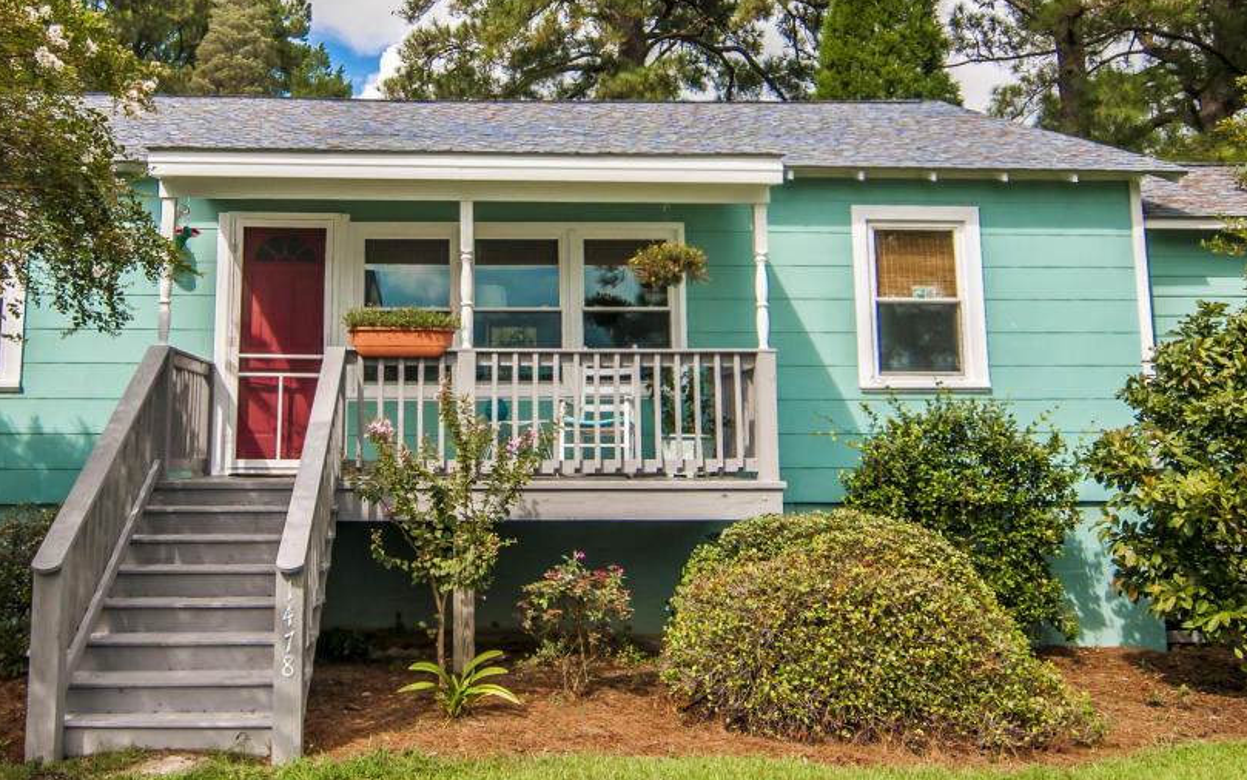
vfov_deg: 38.1
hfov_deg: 58.0
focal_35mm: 33
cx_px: 490
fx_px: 1112
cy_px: 239
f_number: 5.6
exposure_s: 1/1000
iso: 250
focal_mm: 15
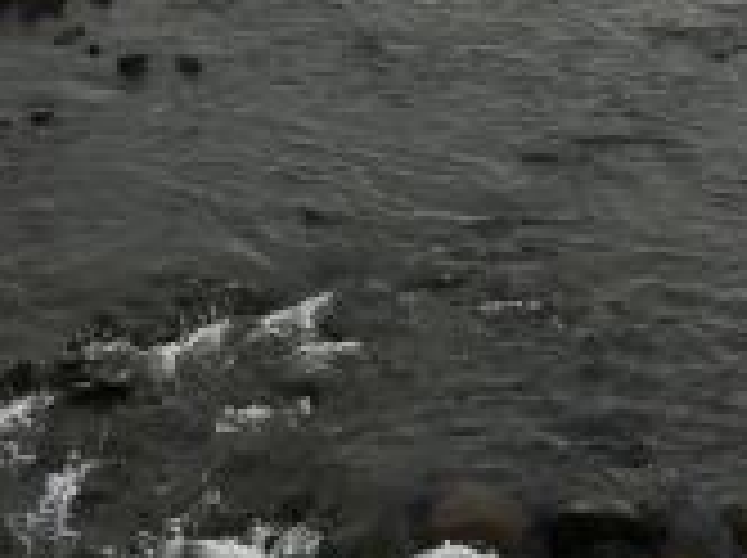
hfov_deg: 14.1
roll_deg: +0.7
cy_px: -558
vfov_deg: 9.8
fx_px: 3017
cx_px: 342
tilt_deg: -7.6
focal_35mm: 140
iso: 25
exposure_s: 1/257
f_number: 2.2
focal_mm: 4.15
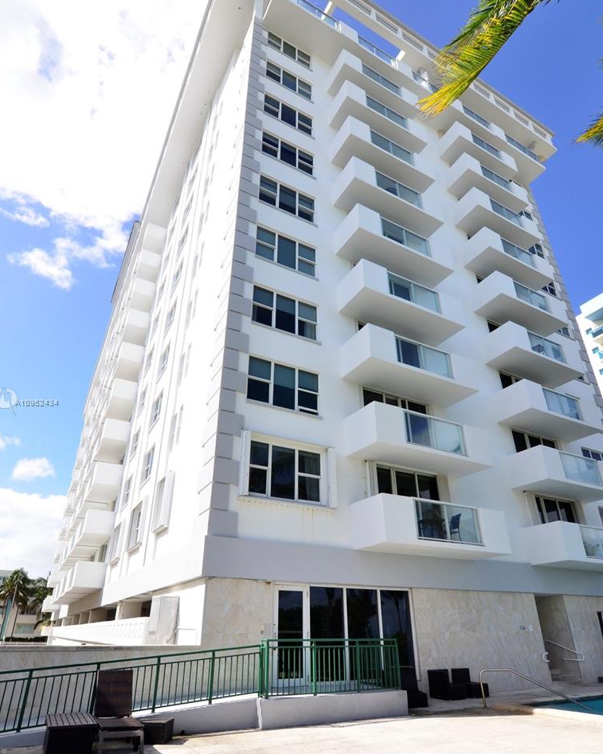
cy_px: 403
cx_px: 306
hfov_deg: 69.2
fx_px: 437
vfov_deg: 81.4
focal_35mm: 20
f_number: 11
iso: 200
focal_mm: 11
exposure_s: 1/160
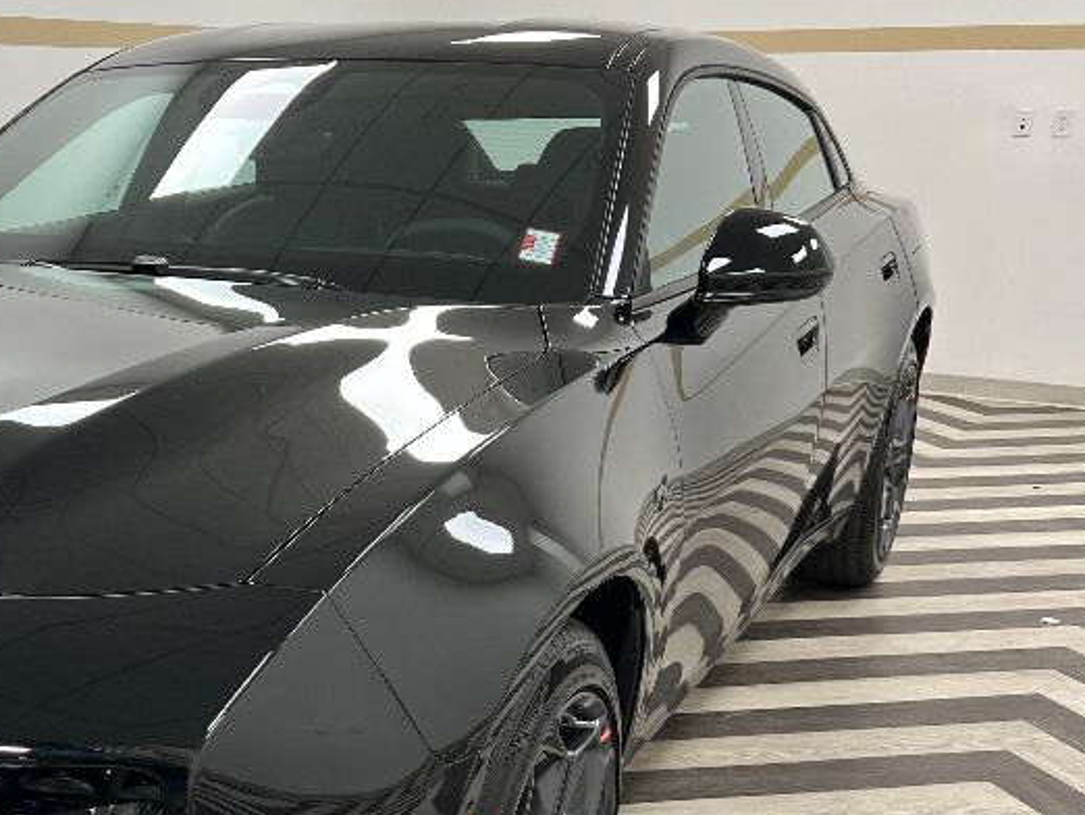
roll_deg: +0.0
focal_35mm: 51
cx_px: 135
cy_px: 634
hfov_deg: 35.5
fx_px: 1599
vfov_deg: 28.1
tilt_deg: -19.8
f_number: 1.5
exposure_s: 1/60
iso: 64
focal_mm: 5.7
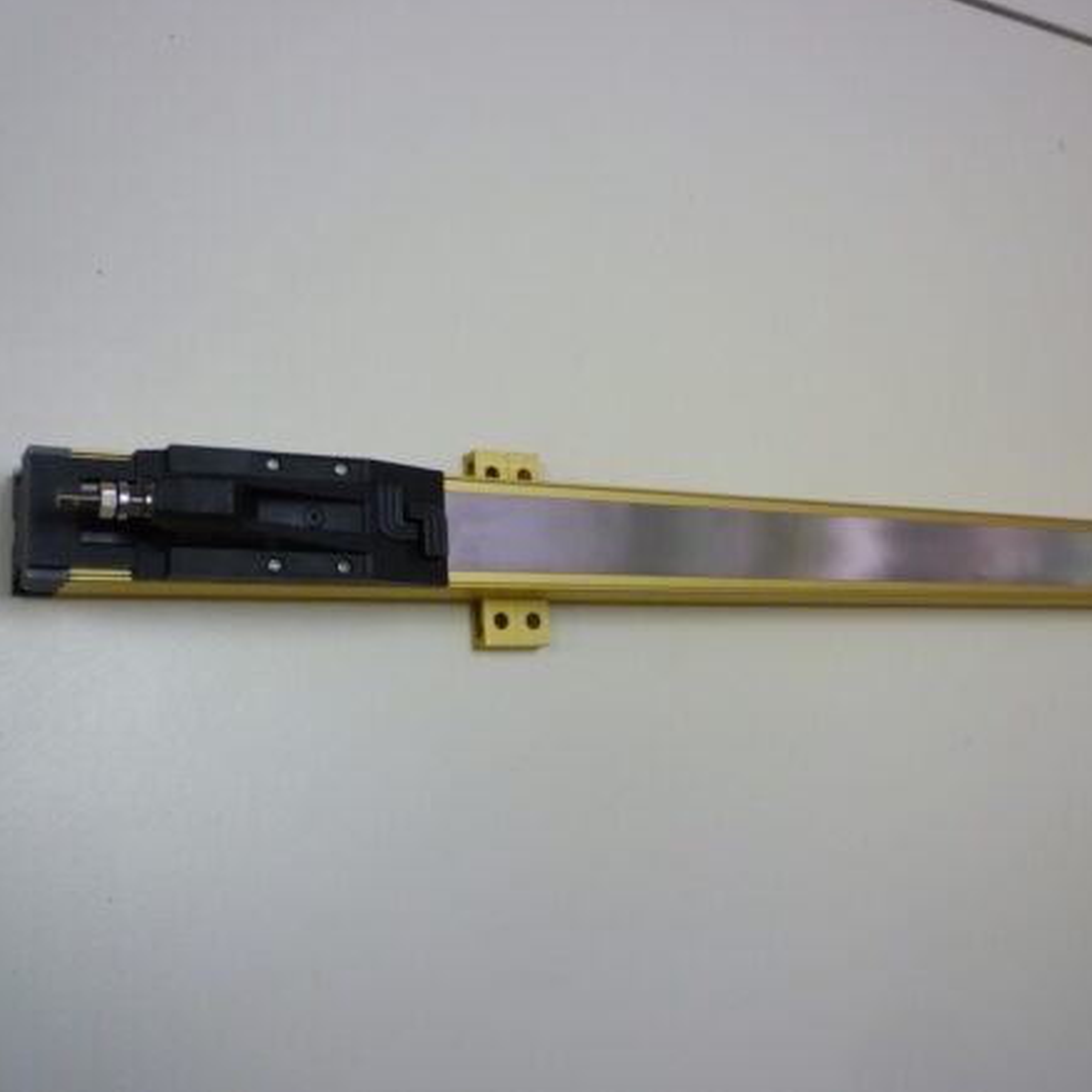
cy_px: 535
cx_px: 699
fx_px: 1249
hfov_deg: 46.7
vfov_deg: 47.2
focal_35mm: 35
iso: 200
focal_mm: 5.2
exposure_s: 1/30
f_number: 3.3
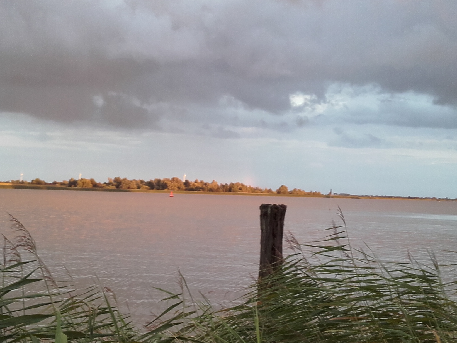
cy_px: 209
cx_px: 211
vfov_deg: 29.6
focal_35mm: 49
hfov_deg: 38.9
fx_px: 647
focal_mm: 3.31
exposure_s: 1/33
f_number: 2.2
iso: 60
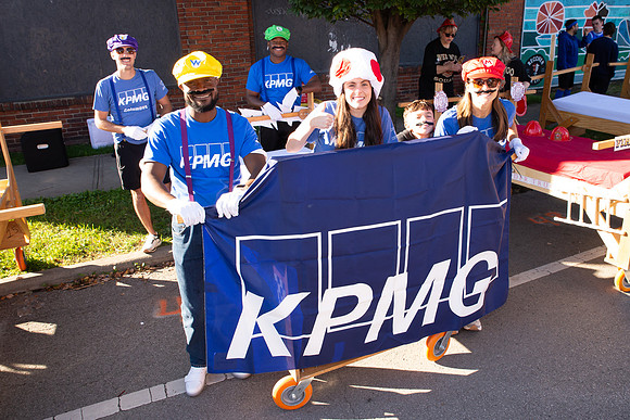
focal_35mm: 28
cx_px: 351
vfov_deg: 46.7
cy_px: 204
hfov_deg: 65.7
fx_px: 486
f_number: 7.1
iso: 500
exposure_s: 1/200
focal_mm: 24
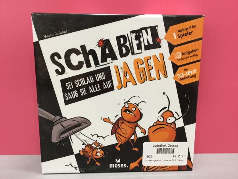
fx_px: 213
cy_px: 90
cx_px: 119
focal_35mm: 31
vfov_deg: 45.4
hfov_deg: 58.4
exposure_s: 1/33
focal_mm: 3.3
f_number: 2.4
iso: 200
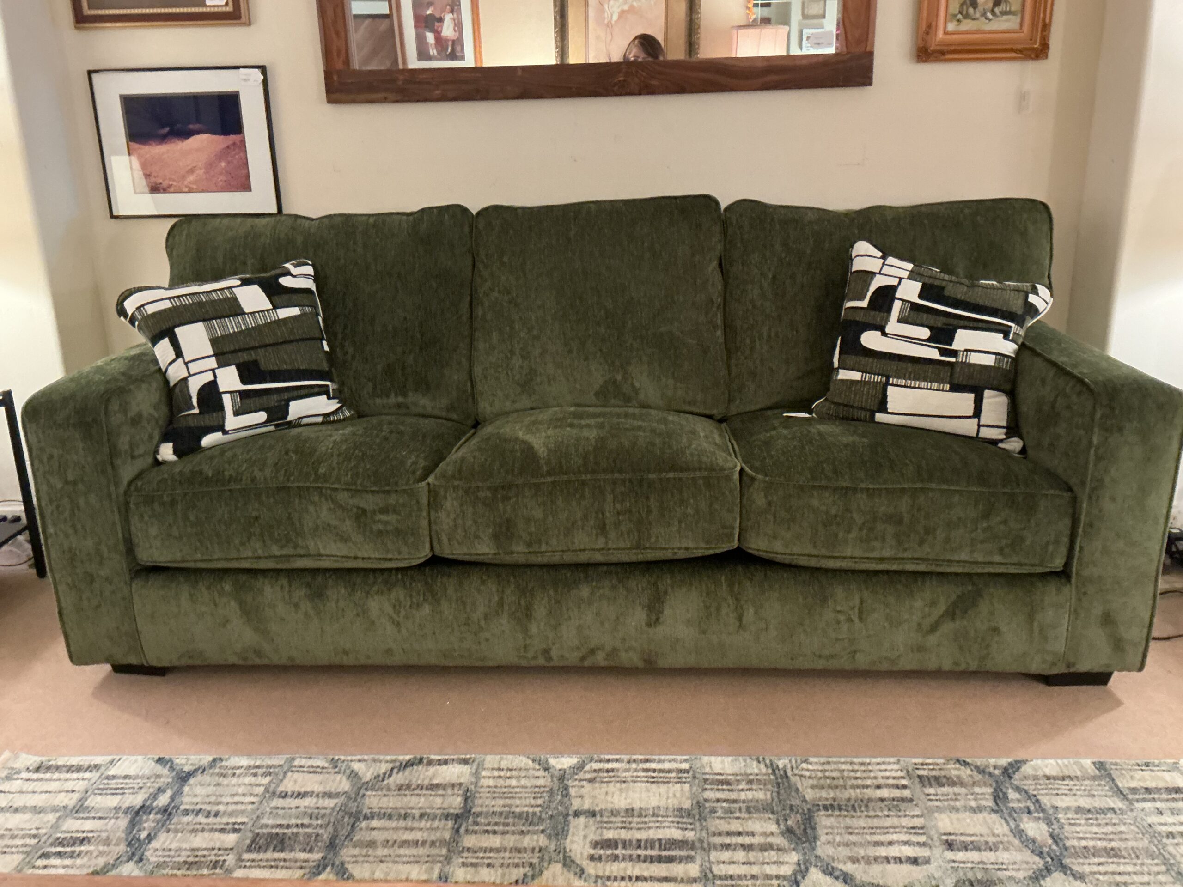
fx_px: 991
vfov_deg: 48.2
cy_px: 444
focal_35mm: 29
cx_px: 592
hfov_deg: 61.7
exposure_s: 1/30
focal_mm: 3
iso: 400
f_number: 1.8
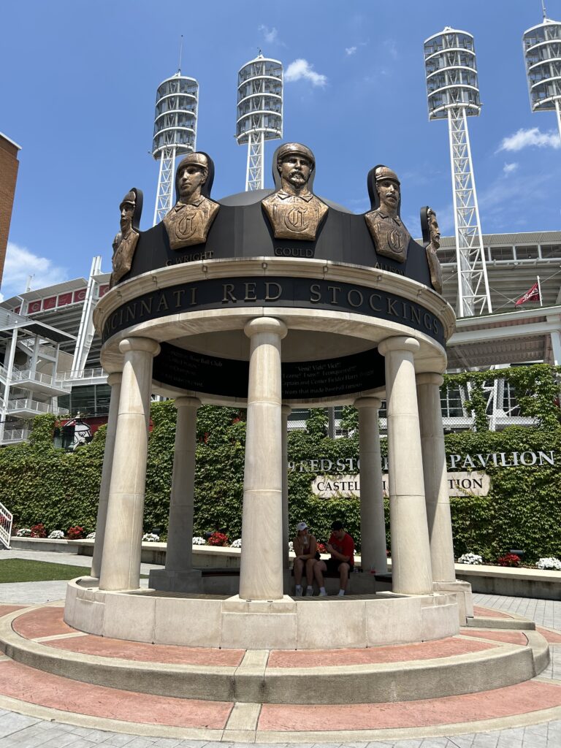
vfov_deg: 67.3
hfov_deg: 53.1
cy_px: 374
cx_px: 280
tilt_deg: +15.0
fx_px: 562
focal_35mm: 26
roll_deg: -0.8
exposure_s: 1/4630
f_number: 1.5
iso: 50
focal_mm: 5.7
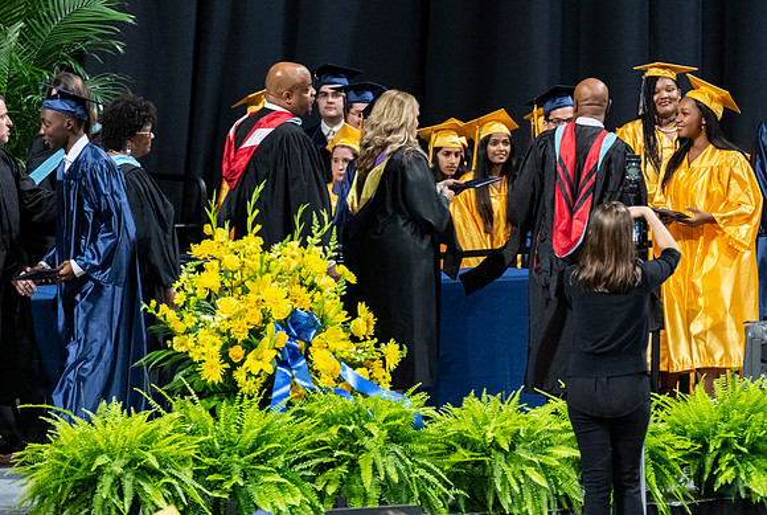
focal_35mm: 404
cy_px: 267
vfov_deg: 3.4
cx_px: 461
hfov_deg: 5.1
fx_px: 8622
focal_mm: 200
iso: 2000
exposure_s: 1/200
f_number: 4
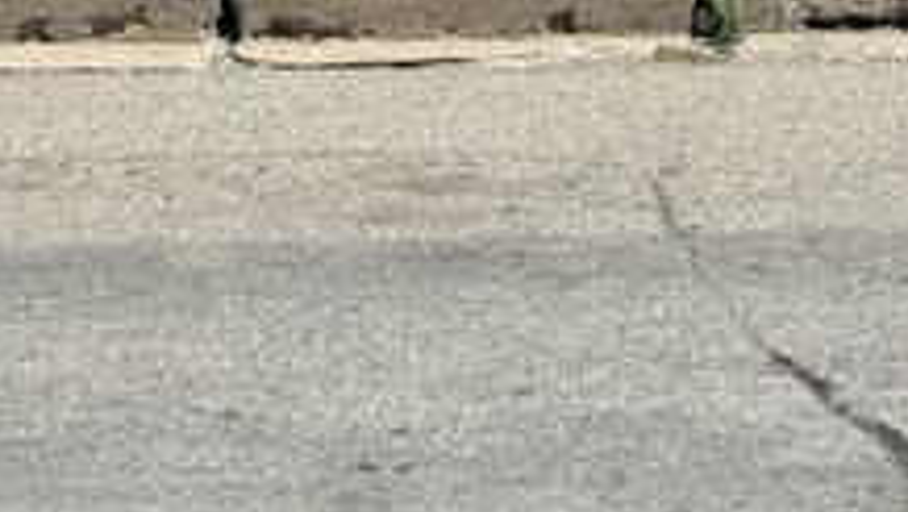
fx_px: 1928
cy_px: -681
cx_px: 600
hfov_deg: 26.4
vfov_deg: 12.3
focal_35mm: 80
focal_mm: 6.76
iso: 80
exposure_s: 1/4310
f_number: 1.78
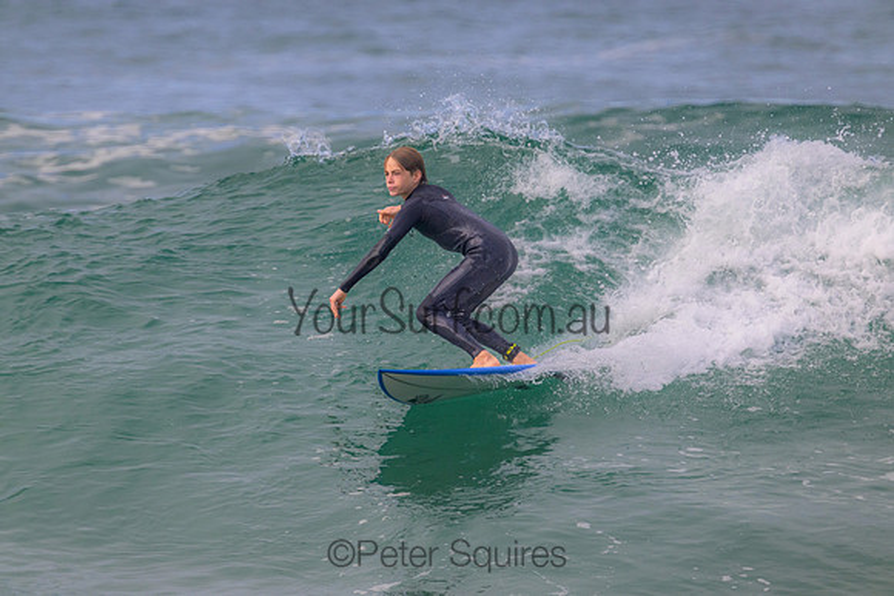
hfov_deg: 2.6
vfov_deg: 1.7
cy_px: 298
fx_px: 19870
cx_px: 447
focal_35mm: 800
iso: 1400
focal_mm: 800
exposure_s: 1/1250
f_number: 11
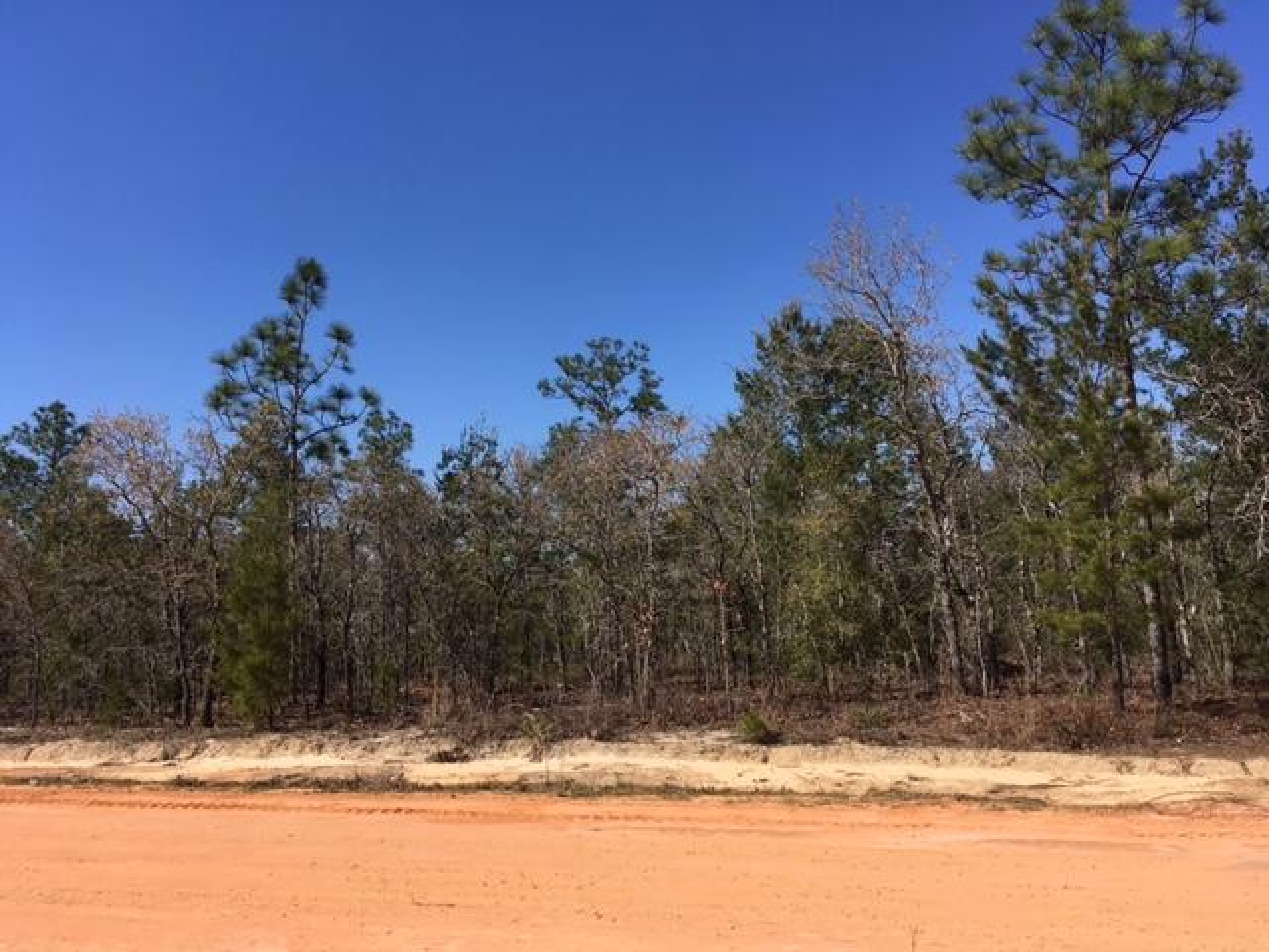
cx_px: 634
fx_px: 1063
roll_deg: +2.7
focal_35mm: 29
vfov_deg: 48.2
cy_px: 476
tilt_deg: +6.2
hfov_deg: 61.7
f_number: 2.2
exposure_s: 1/1637
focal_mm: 4.15
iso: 25
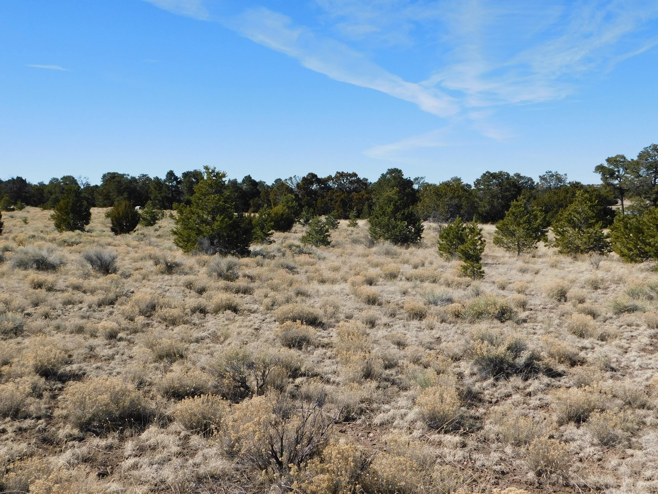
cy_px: 247
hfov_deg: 51.4
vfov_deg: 39.7
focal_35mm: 36
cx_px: 329
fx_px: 684
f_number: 7
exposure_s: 1/400
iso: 125
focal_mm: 6.3
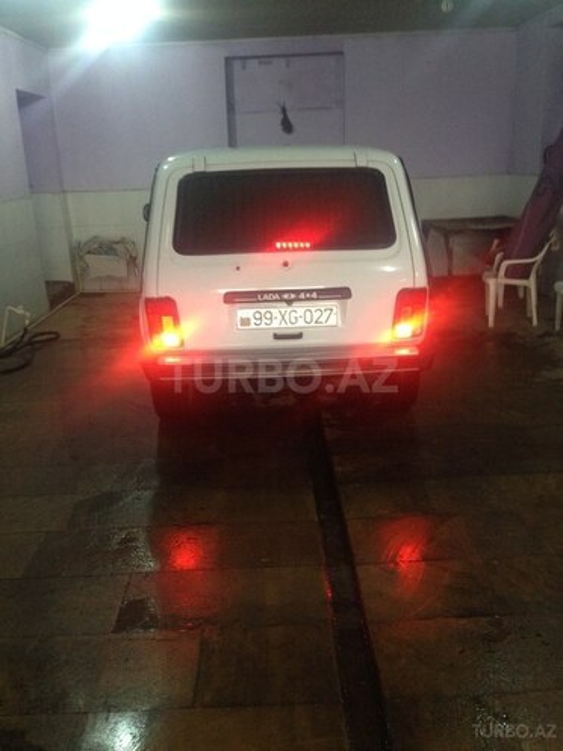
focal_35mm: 33
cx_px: 282
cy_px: 376
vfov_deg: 55.4
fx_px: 716
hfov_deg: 42.9
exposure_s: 1/20
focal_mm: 4.12
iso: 200
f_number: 2.4
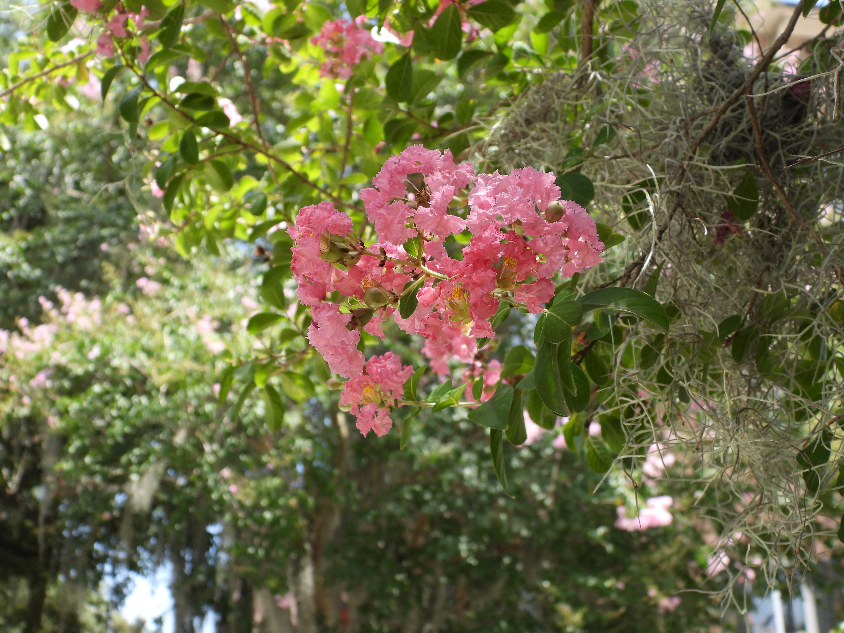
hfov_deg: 38.2
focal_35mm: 50
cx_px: 422
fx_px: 1219
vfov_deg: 29.1
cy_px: 316
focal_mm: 9
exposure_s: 1/320
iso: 100
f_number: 3.2
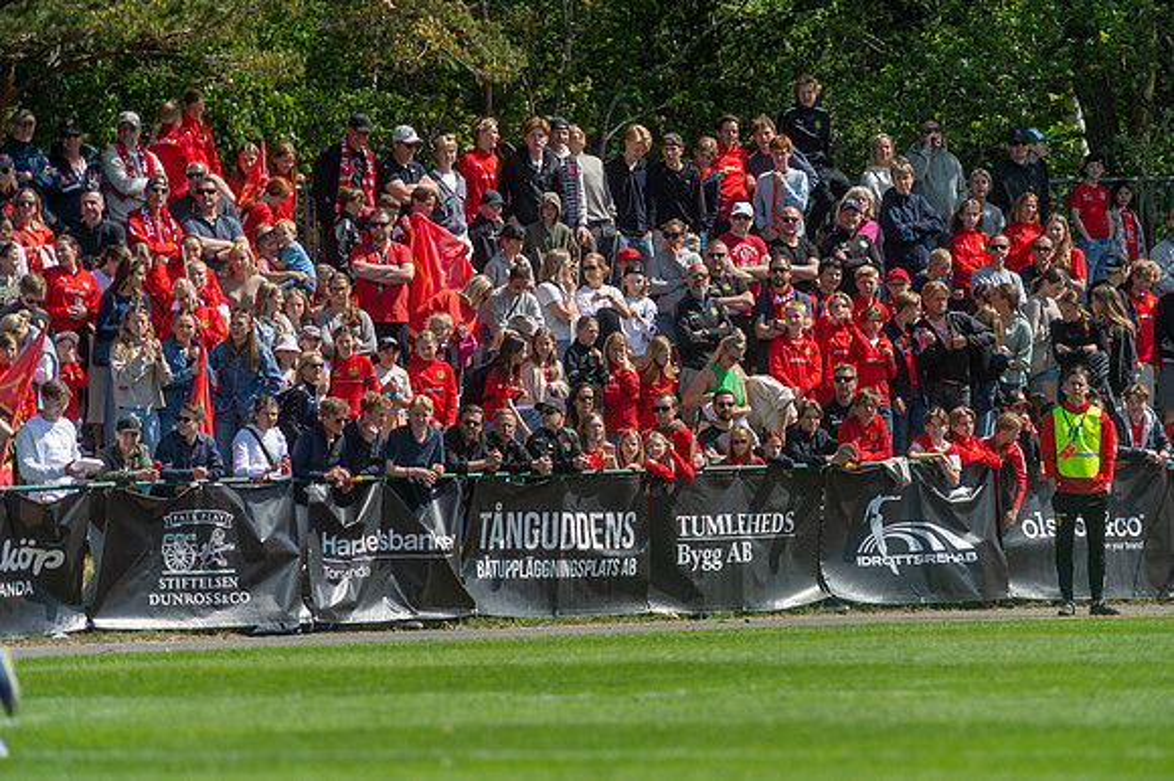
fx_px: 13764
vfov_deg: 3.3
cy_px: 390
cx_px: 587
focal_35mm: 422
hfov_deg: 4.9
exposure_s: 1/1250
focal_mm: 420
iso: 200
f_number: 4
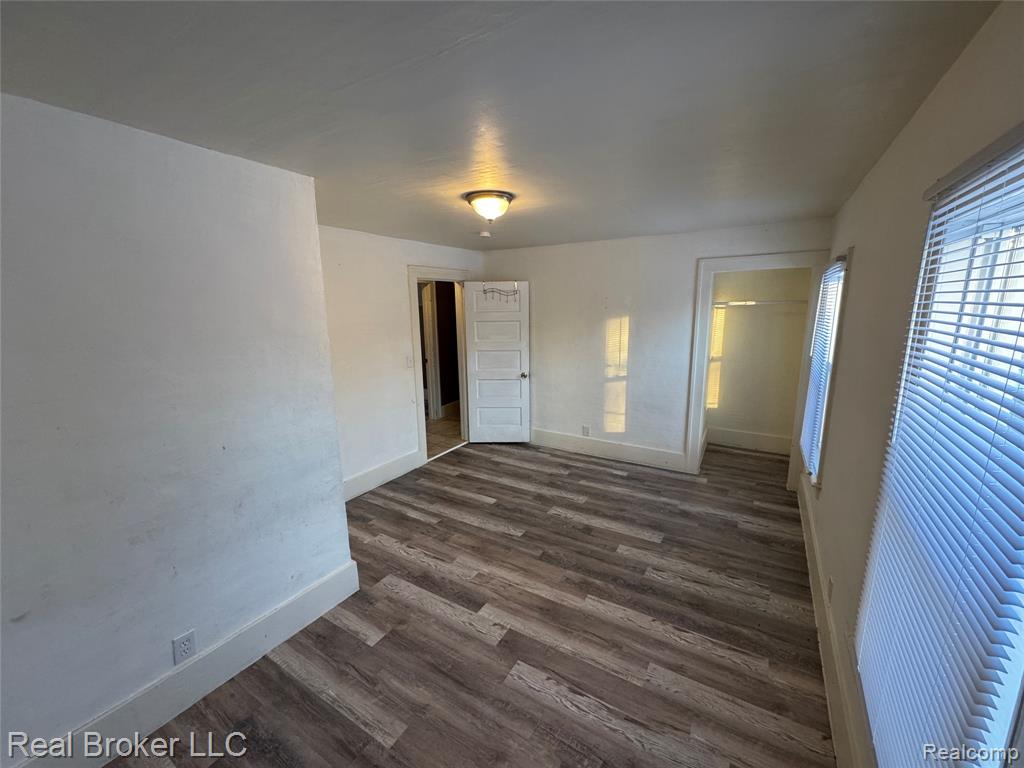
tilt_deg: -12.1
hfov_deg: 102.1
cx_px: 512
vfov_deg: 85.7
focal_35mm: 14
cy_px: 384
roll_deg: +0.5
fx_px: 414
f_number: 2.2
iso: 200
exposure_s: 1/120
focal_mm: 2.22
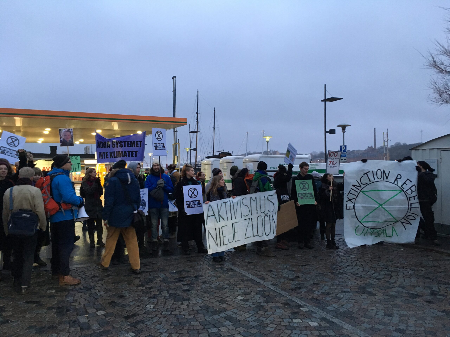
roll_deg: +1.4
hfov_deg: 61.7
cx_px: 225
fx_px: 377
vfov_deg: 48.2
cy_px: 168
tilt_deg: +0.1
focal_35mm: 29
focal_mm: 4.15
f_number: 2.2
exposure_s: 1/33
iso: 200
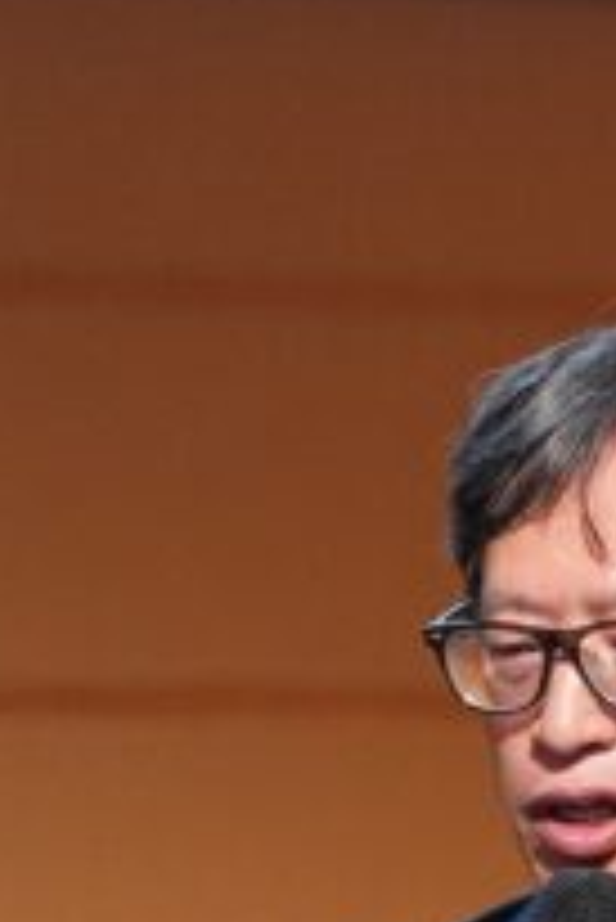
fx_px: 9198
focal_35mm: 359
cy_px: 760
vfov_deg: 5.7
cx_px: 1129
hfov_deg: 3.8
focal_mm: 96
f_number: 2.8
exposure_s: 1/200
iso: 2500
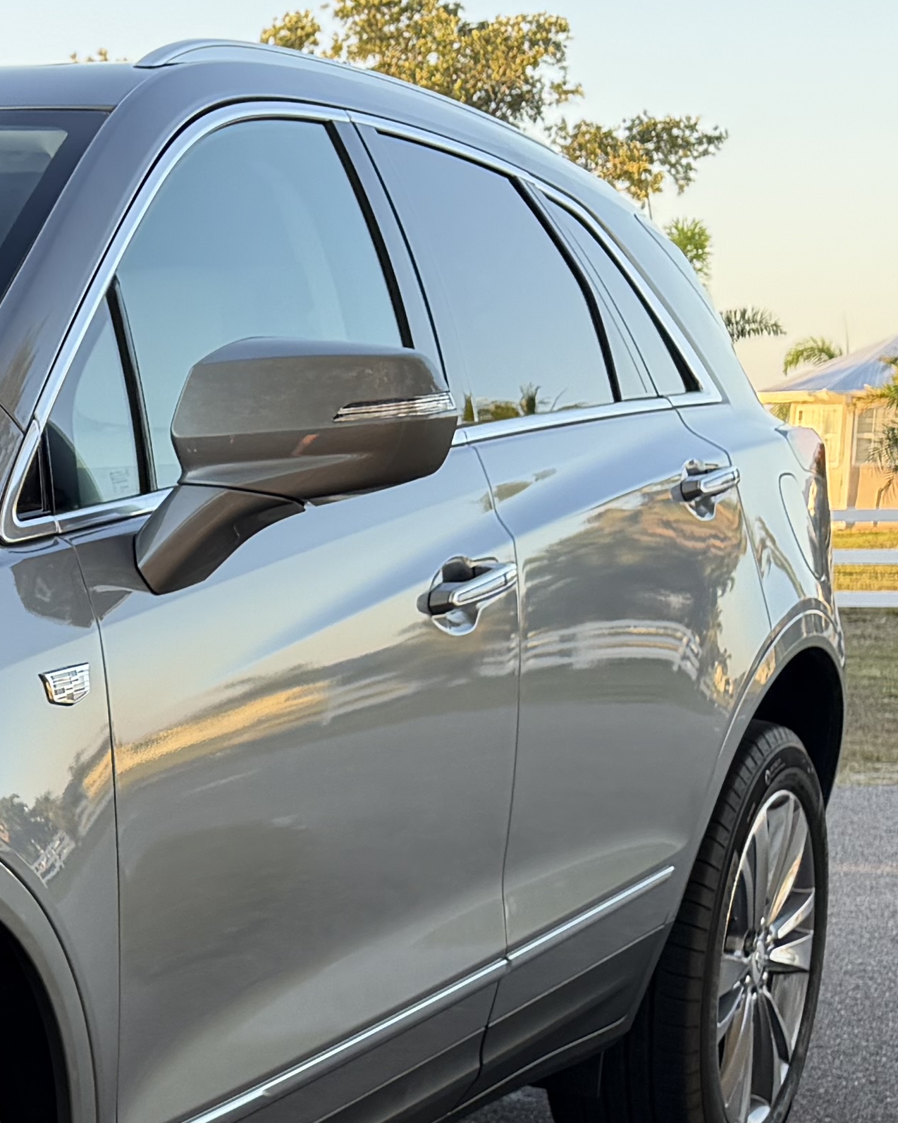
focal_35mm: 84
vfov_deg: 22.3
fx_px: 2791
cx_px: -669
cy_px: 949
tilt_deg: -7.6
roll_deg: -0.3
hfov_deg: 15.8
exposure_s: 1/414
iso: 100
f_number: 1.78
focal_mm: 6.76
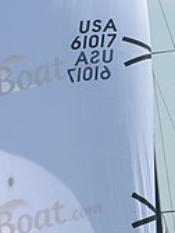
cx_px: 174
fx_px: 2130
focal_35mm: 316
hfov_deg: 4.7
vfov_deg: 6.3
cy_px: 137
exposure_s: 1/1250
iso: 320
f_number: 9
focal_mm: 95
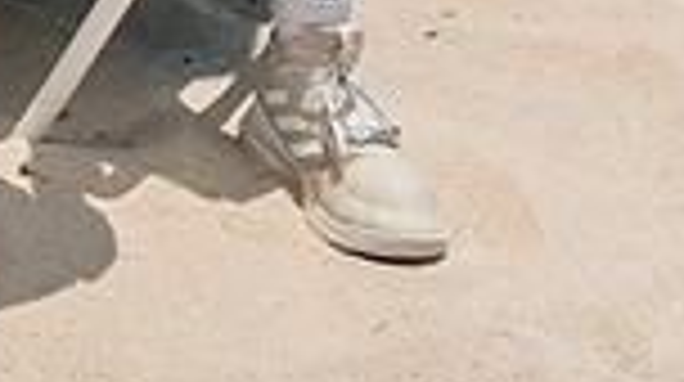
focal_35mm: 121
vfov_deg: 8.9
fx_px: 2191
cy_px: -593
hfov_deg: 17.6
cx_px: 176
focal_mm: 39
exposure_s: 1/200
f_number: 18
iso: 250
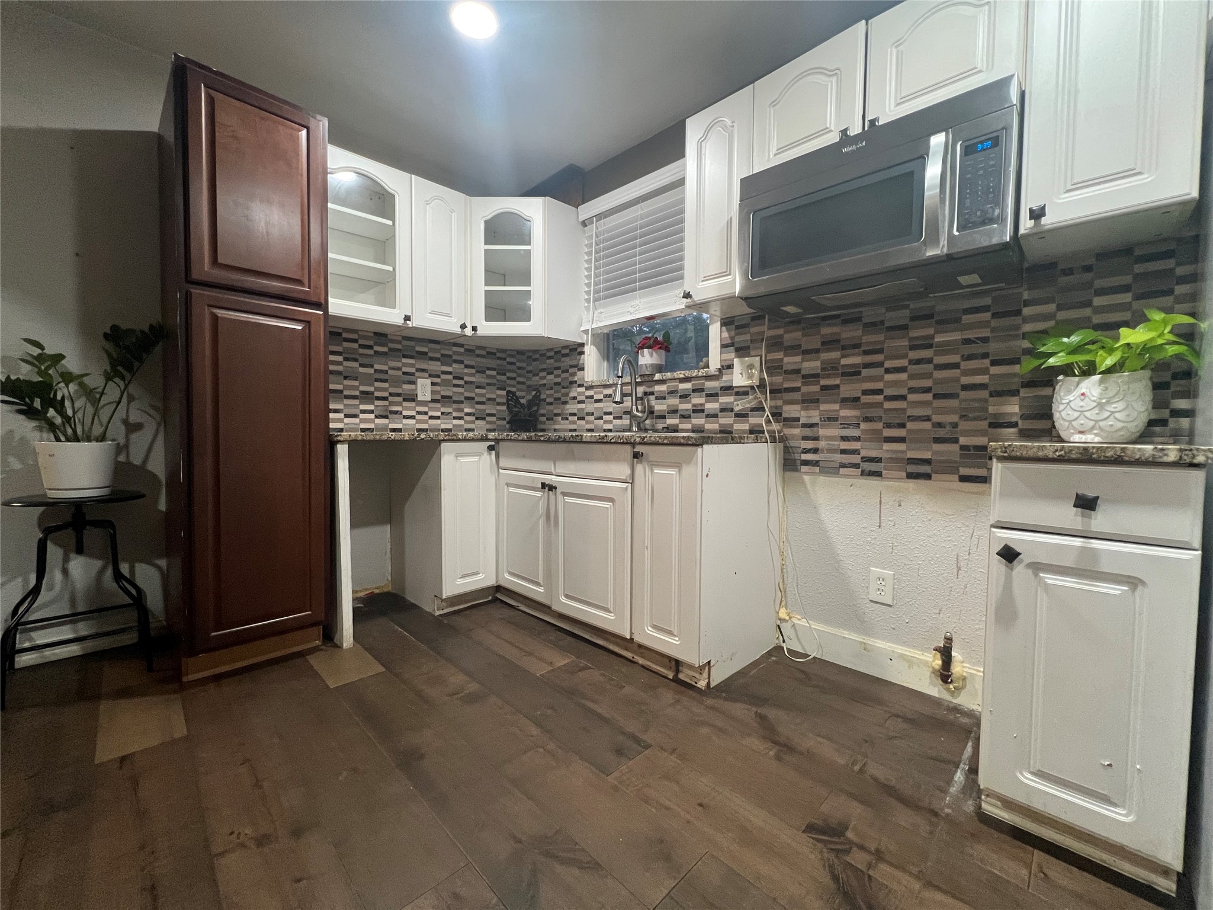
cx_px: 606
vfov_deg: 89.9
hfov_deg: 106.2
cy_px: 455
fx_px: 456
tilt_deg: -3.4
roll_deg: -0.9
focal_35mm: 13
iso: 400
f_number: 1.8
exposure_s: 1/60
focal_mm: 1.57
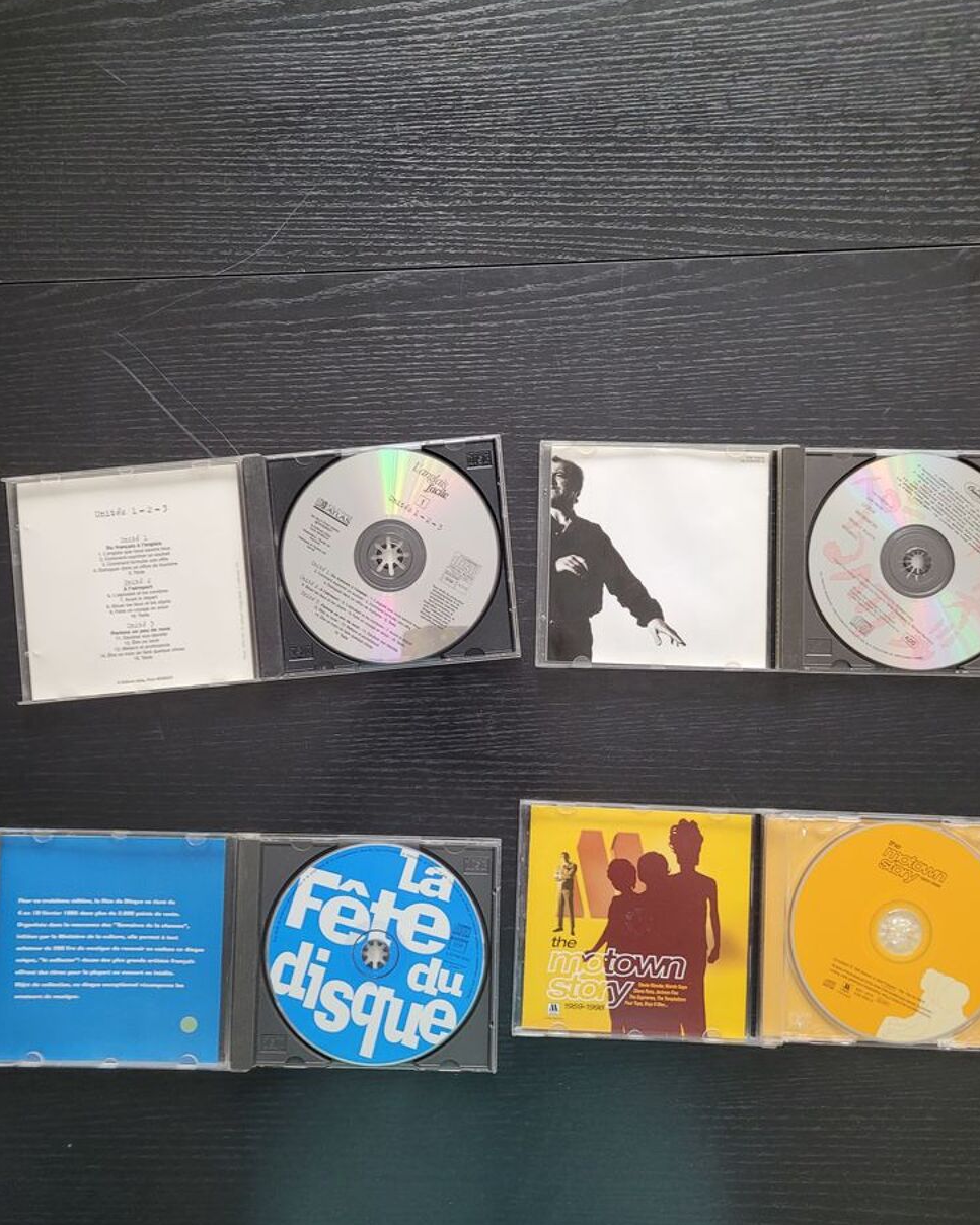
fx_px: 1015
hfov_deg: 51.5
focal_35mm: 28
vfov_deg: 62.2
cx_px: 504
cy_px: 614
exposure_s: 1/60
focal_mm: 5.4
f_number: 1.8
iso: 200
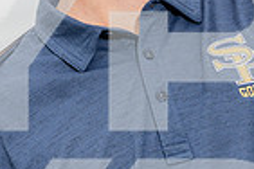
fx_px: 1249
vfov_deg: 7.7
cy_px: 37
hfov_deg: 11.6
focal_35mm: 177
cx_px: 74
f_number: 5.6
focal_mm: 43
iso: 100
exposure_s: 1/250
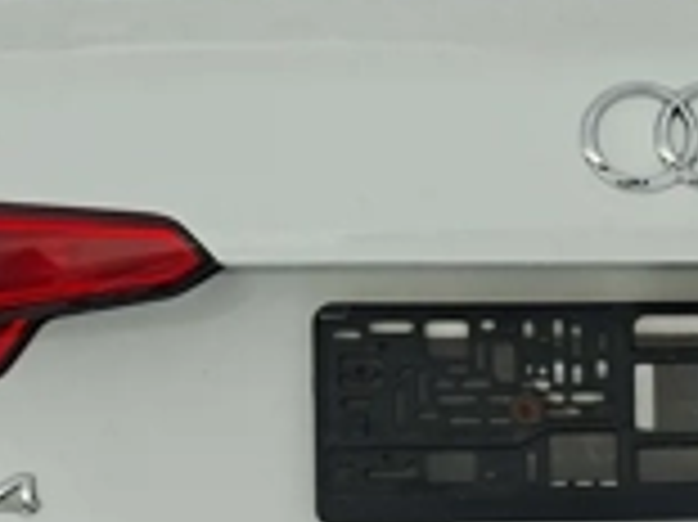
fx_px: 1793
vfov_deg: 16.3
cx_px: 689
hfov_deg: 21.3
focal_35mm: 89
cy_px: 477
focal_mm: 5.54
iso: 50
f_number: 1.8
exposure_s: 1/929
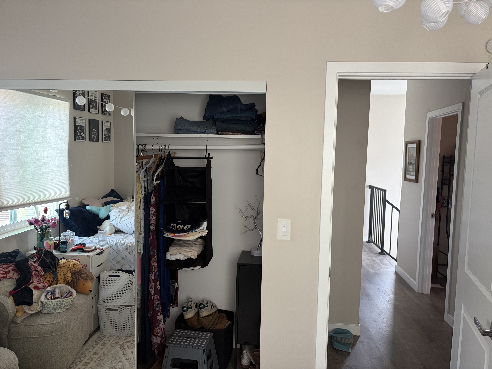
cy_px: 184
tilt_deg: -5.8
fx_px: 370
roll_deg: -1.0
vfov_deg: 53.1
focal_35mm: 26
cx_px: 246
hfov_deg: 67.3
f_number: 1.6
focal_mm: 5.96
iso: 125
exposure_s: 1/60
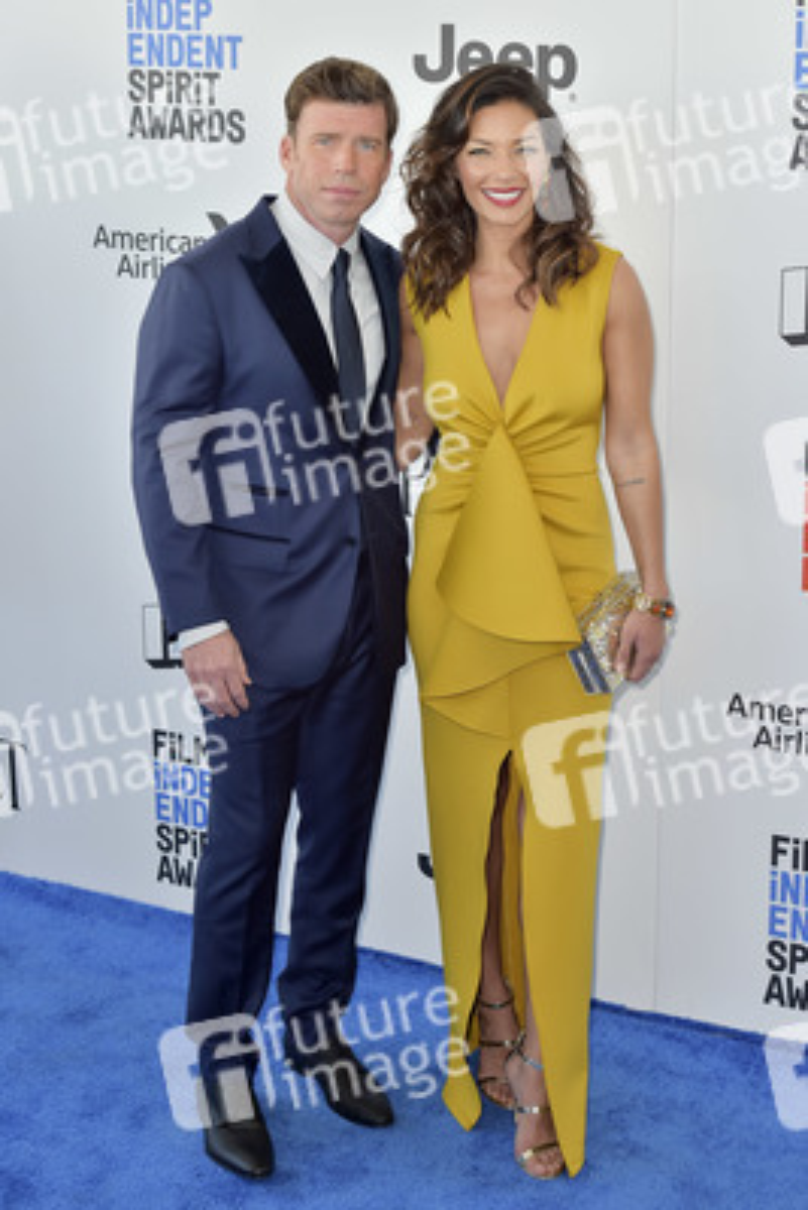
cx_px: 404
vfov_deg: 28.8
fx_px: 2354
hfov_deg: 19.5
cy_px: 605
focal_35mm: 70
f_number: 6.3
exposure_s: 1/320
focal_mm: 70
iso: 500
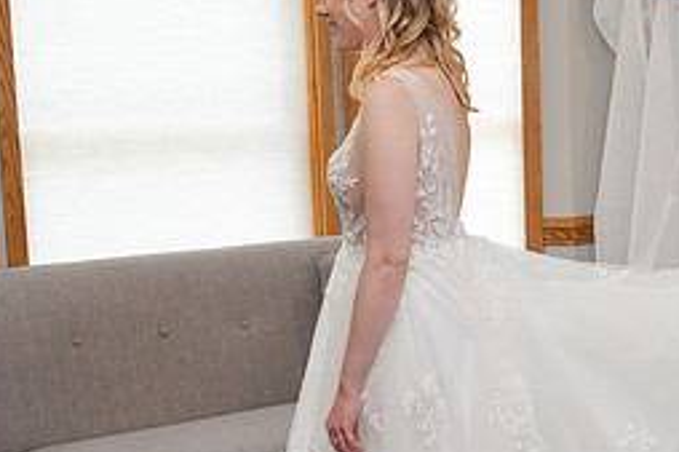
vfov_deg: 17.0
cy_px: 281
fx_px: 1508
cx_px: 740
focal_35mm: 80
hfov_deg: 23.8
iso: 800
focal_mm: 35
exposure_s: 1/200
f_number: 3.5
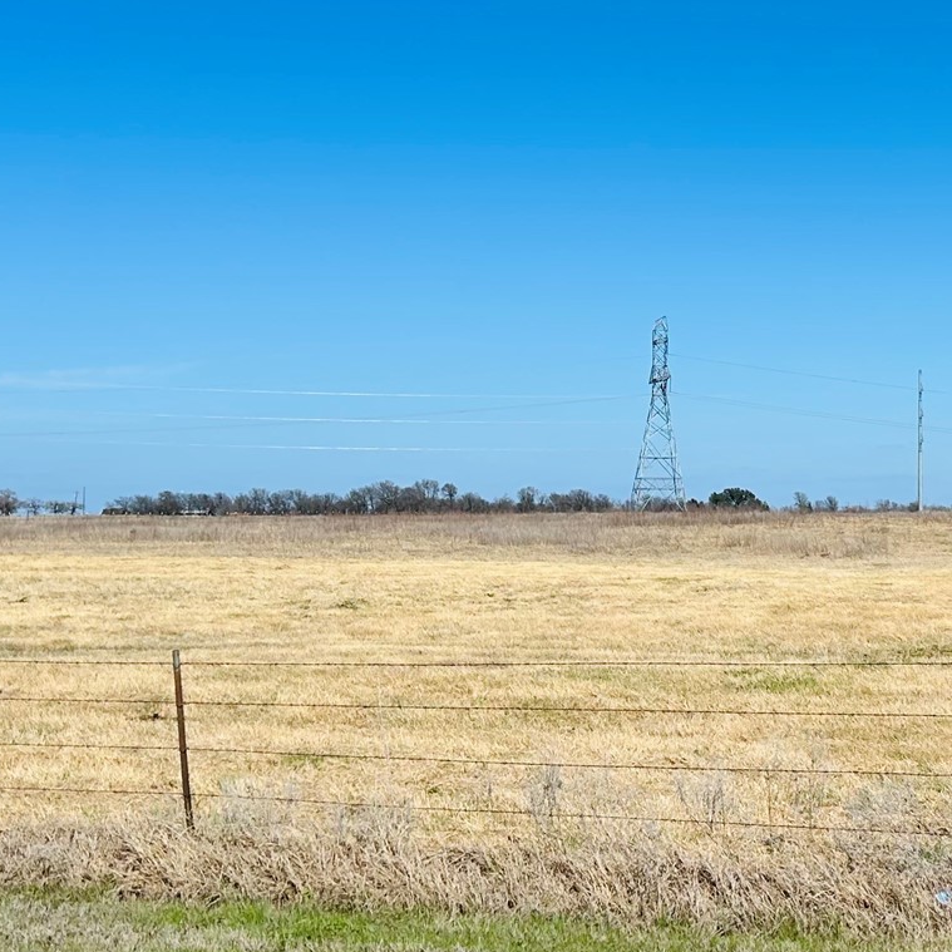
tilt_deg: +6.4
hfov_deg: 27.1
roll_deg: -0.3
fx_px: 1929
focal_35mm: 62
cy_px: 296
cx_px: 791
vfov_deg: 27.5
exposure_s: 1/7463
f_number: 1.5
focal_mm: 5.7
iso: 50
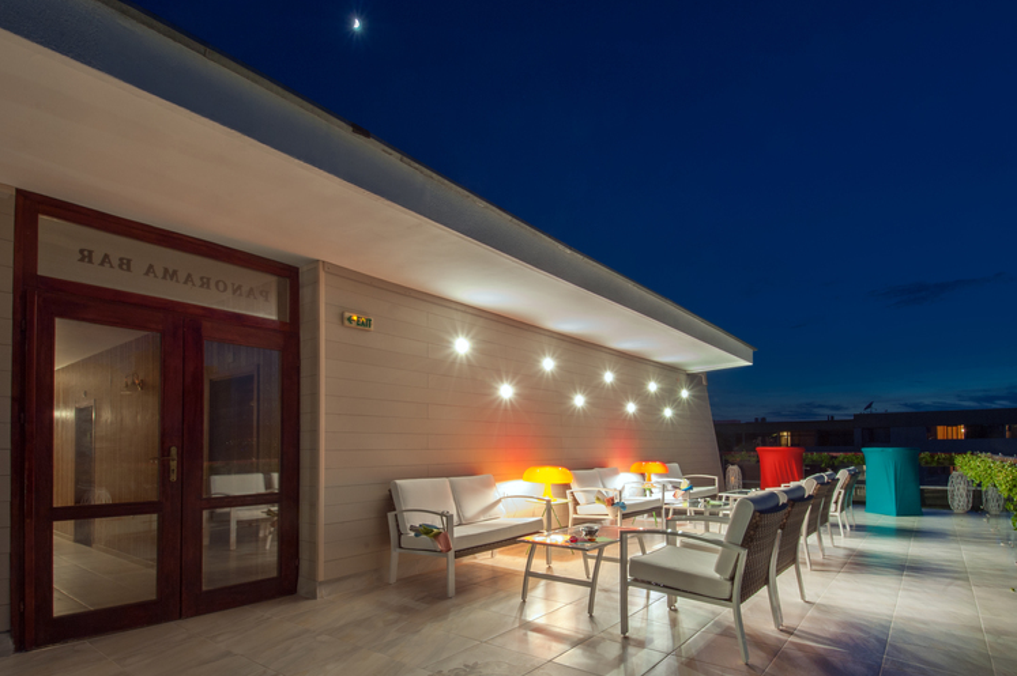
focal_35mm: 15
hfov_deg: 100.3
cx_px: 534
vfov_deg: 77.2
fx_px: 423
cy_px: 331
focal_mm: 14
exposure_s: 6
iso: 200
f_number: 16
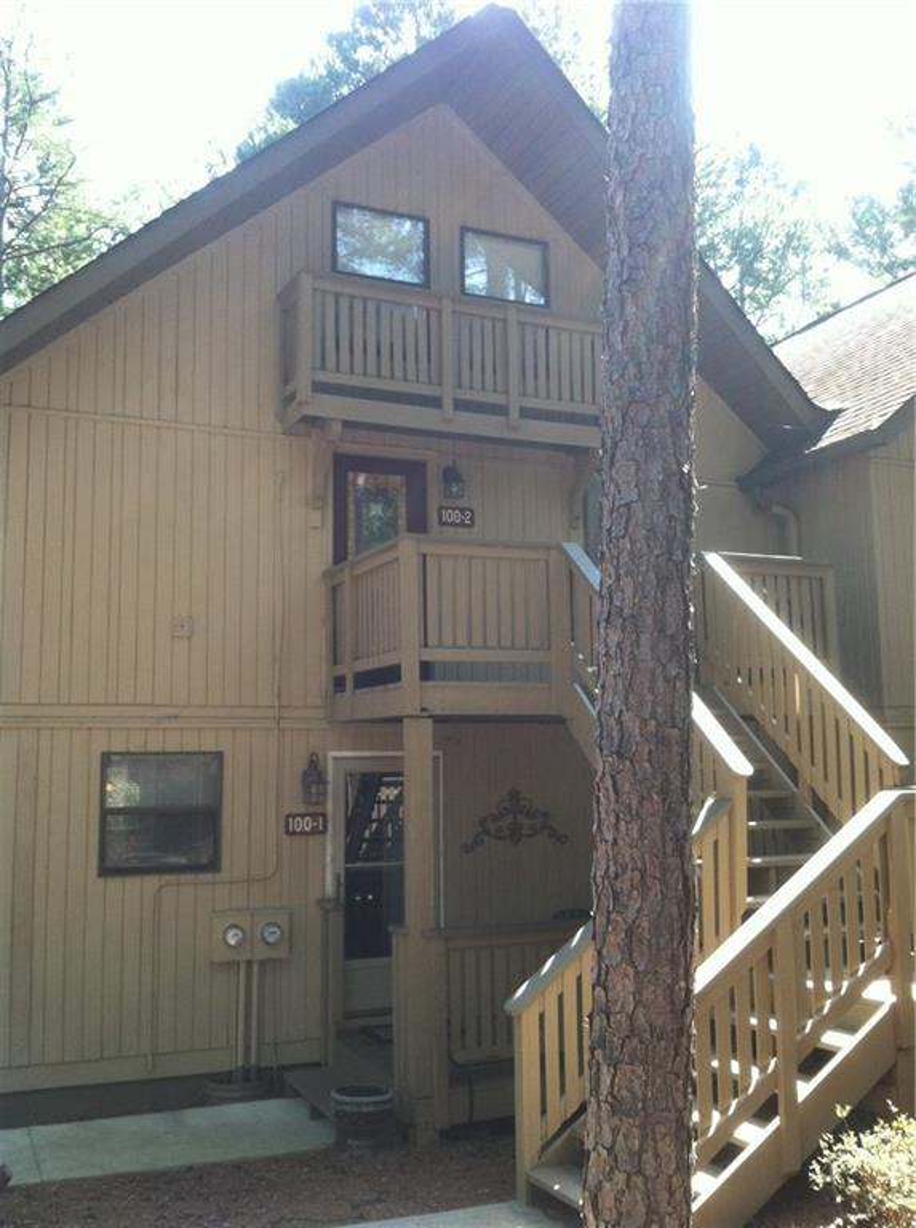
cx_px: 458
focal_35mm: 35
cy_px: 614
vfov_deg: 52.7
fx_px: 1239
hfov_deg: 40.6
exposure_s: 1/120
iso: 100
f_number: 2.8
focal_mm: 3.85
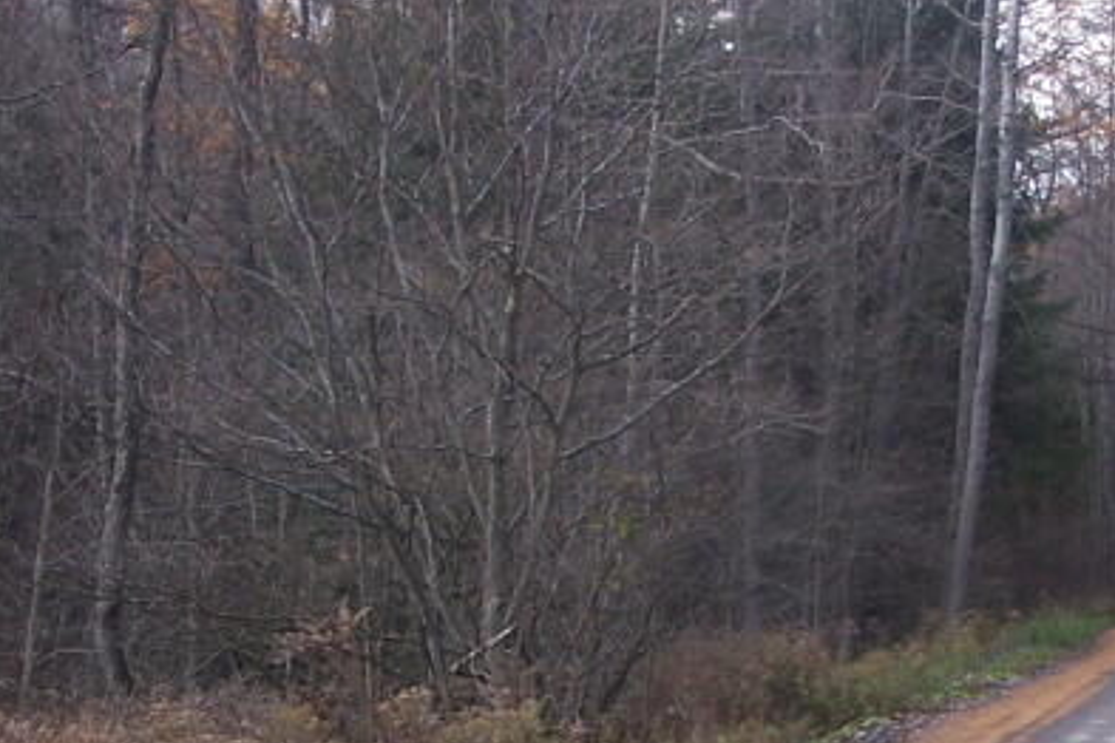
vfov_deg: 13.3
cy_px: 516
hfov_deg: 19.7
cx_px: 763
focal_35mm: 103
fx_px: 3190
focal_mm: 6.3
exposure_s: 1/320
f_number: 2.8
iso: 100
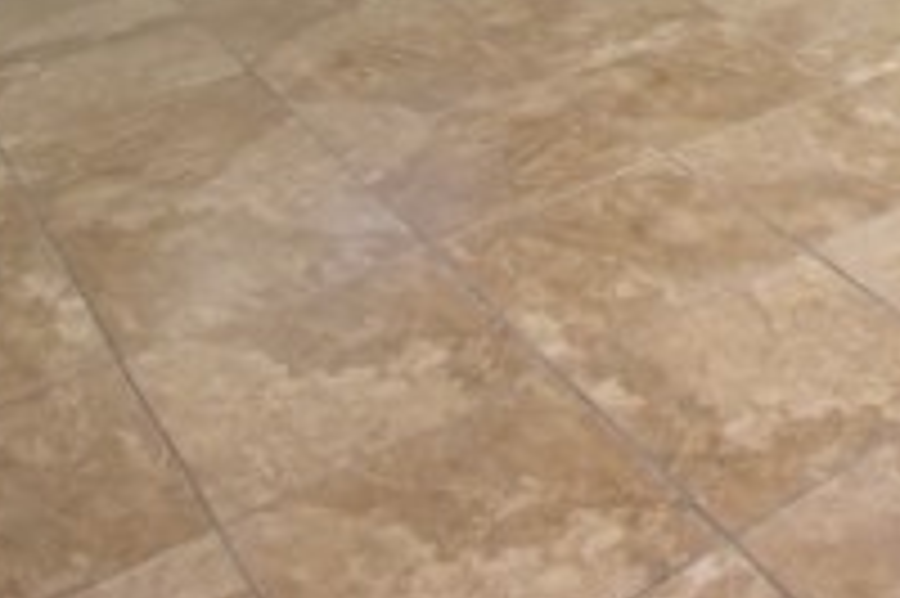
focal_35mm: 54
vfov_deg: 19.3
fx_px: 1349
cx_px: 1048
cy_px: -463
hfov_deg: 31.6
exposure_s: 1/180
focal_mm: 10
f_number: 3.5
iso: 800
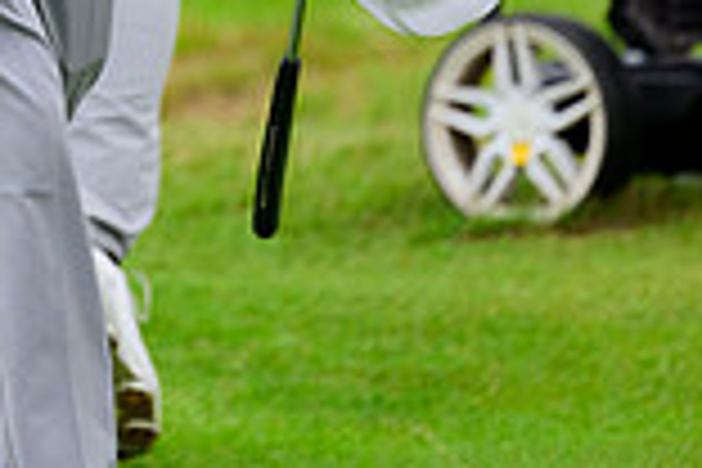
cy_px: -367
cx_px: -212
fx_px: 28994
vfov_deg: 0.9
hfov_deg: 1.4
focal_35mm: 1487
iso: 1000
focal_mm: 400
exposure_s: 1/1000
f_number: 5.6
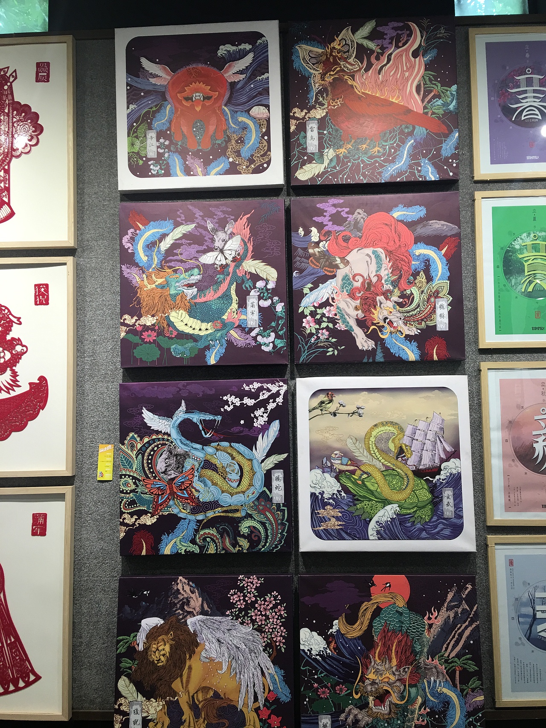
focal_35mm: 29
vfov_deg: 61.7
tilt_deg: +4.1
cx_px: 273
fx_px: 610
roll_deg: +0.7
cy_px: 364
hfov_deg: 48.2
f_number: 2.2
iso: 32
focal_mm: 4.15
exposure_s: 1/33
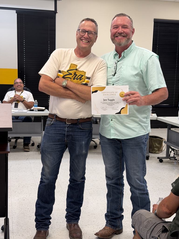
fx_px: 331
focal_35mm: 48
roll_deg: -2.1
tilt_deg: -7.9
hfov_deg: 30.3
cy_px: 120
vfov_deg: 39.7
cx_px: 90
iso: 64
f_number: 1.78
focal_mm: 6.76
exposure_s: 1/60
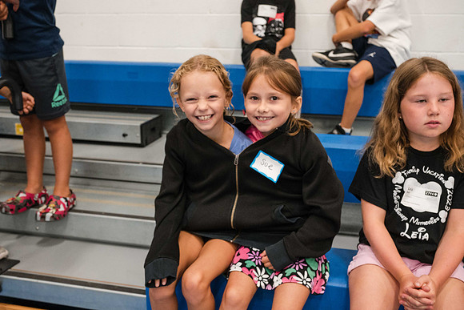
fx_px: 469
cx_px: 226
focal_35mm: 36
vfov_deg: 36.5
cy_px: 153
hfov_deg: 52.6
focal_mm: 35
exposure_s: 1/100
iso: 6400
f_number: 5
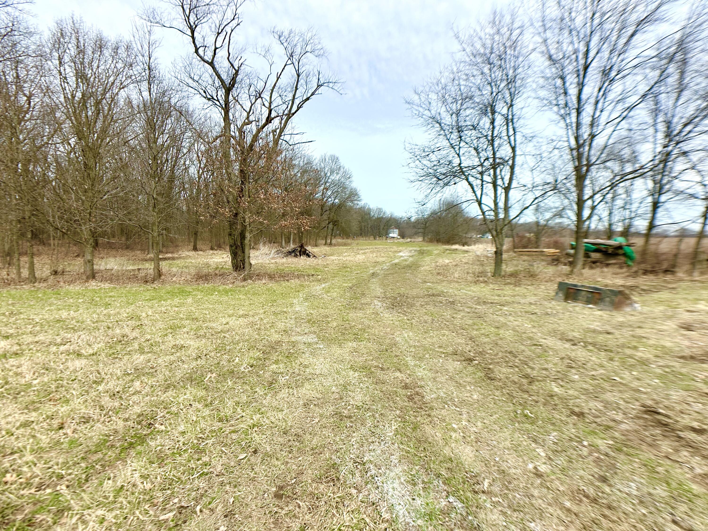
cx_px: 354
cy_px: 266
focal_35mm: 24
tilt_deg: -4.2
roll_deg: -1.1
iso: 80
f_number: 1.78
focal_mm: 6.86
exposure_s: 1/3861
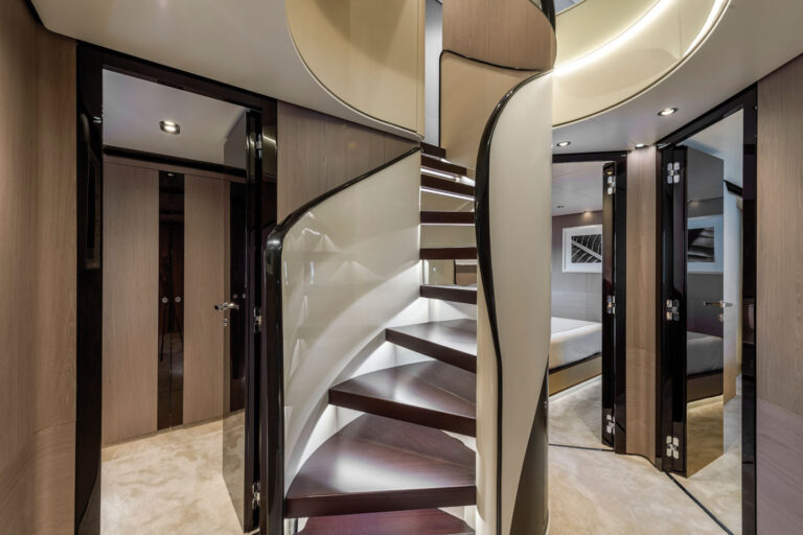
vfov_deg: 81.2
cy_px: 268
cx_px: 402
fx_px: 312
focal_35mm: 14
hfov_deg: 104.3
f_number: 14
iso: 100
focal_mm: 14
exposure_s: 1
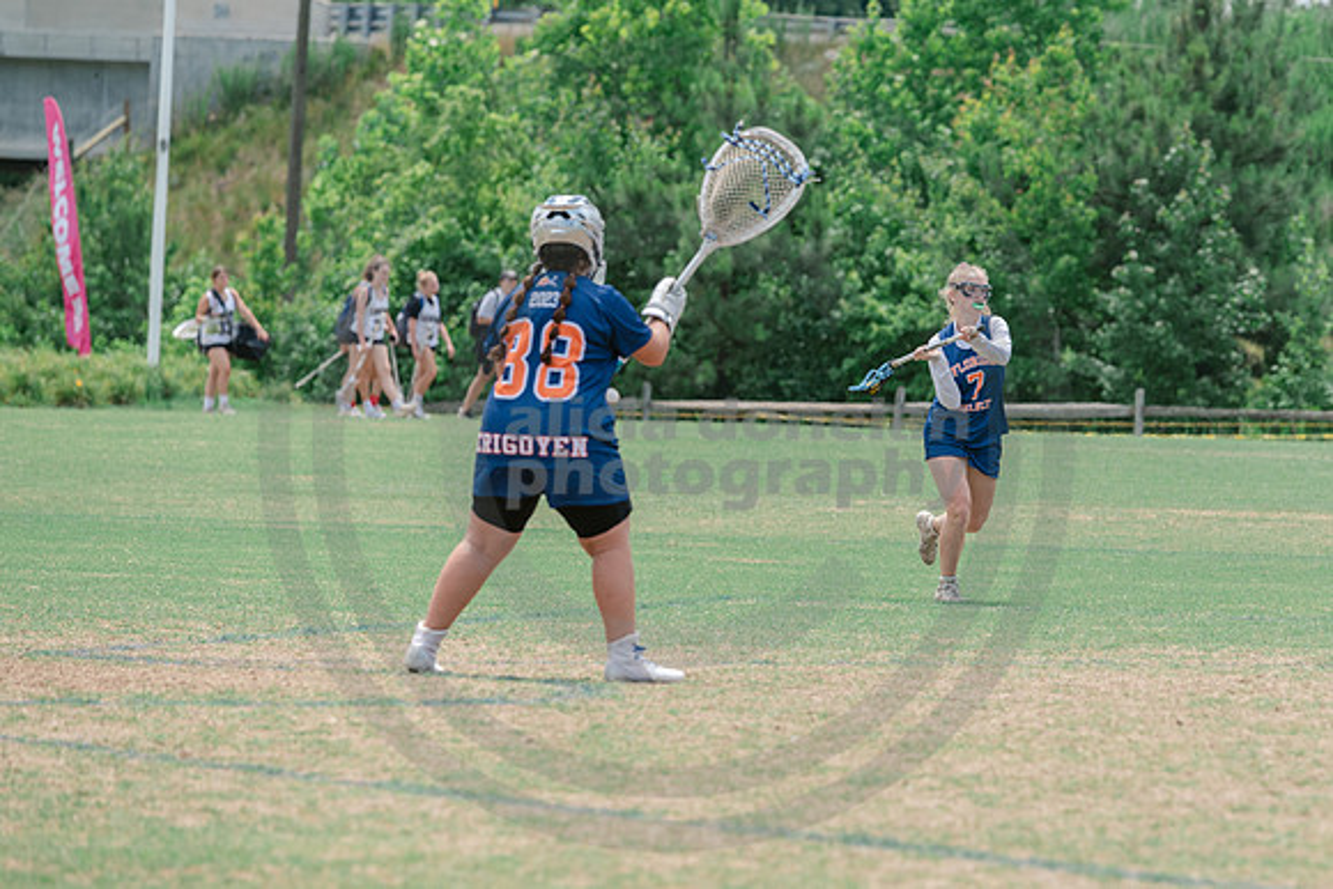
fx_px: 10231
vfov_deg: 5.0
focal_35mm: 276
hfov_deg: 7.4
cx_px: 921
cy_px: 447
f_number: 4.5
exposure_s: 1/1250
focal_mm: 200
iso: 250
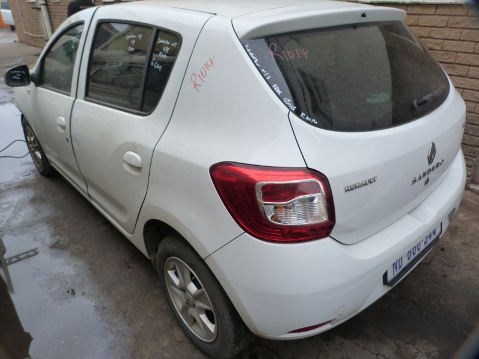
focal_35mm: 25
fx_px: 346
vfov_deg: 54.9
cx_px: 240
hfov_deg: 69.4
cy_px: 180
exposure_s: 1/125
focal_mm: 4.5
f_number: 3.2
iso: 125
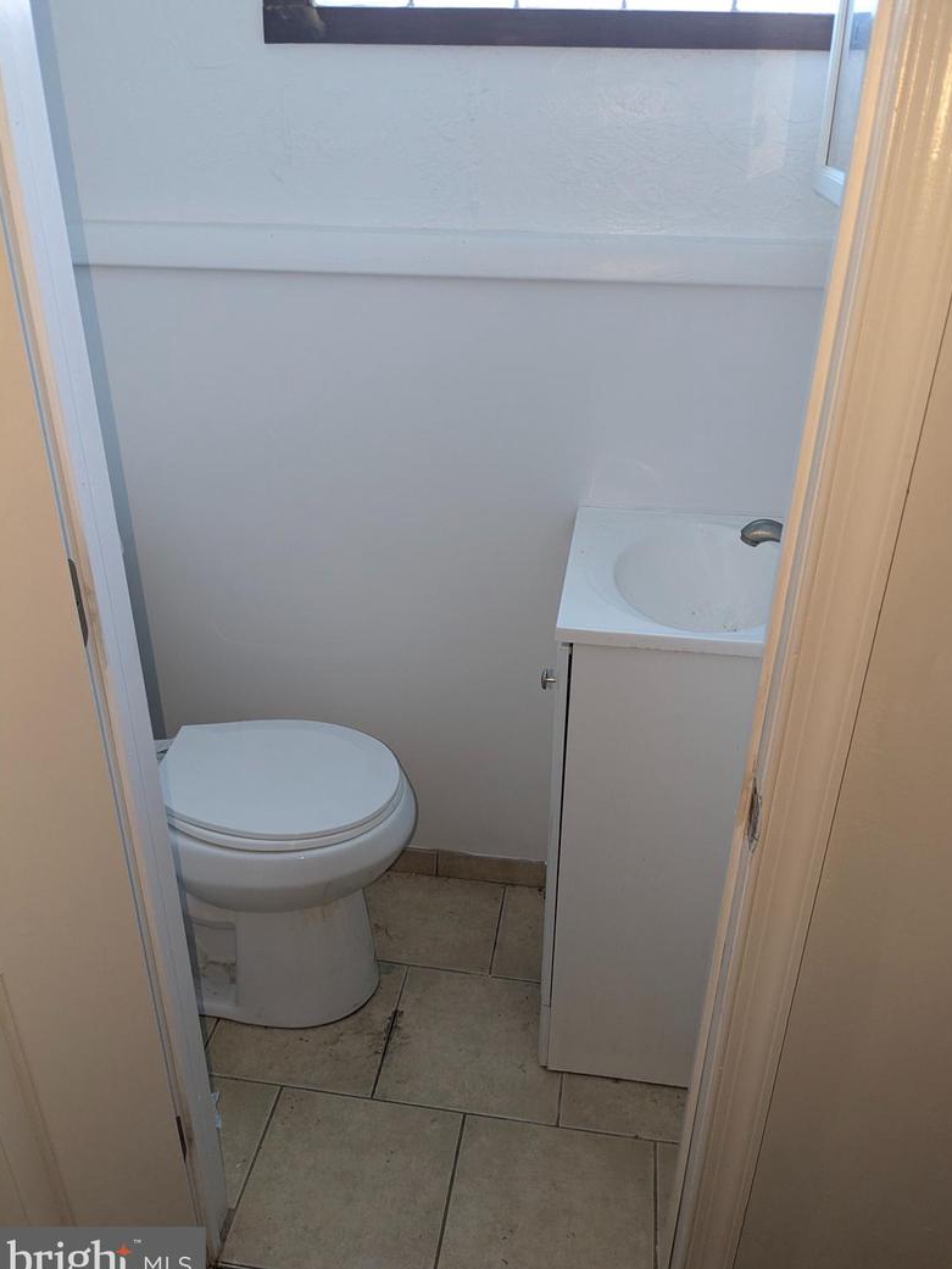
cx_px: 485
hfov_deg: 49.8
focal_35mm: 28
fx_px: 1027
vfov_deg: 63.4
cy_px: 639
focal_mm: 4.38
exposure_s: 1/40
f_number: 1.73
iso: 213
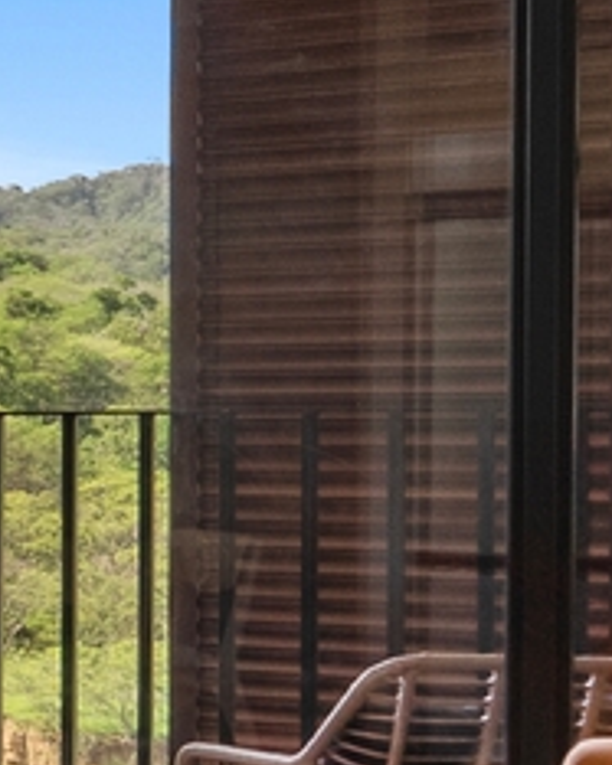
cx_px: -1530
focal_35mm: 104
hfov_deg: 9.3
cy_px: 445
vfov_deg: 18.4
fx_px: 2356
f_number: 9
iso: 500
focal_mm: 16
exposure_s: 1/20
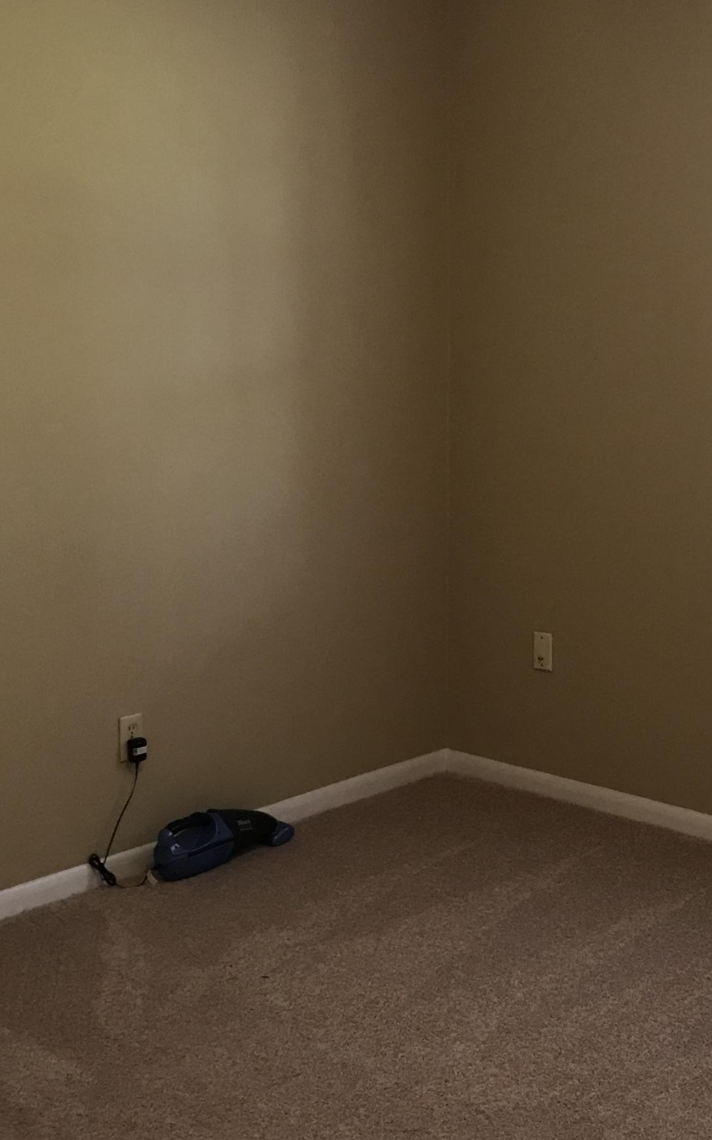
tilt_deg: -9.6
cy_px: 557
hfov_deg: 24.7
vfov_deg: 39.6
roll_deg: -1.2
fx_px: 1584
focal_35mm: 51
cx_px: 625
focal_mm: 3.99
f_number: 1.8
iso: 64
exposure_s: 1/15
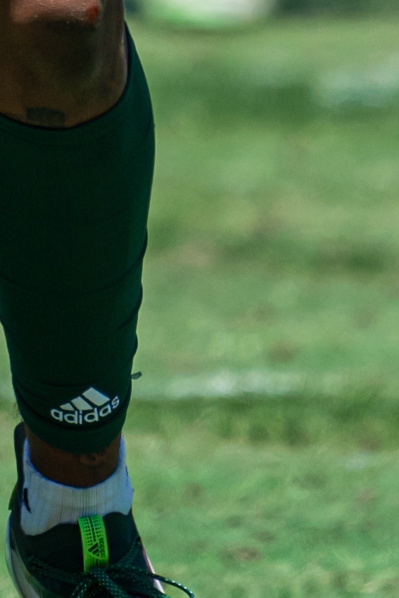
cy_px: -640
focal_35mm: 3700
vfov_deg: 0.6
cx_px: -168
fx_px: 61486
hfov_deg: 0.4
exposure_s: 1/1600
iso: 500
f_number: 6.3
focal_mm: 600
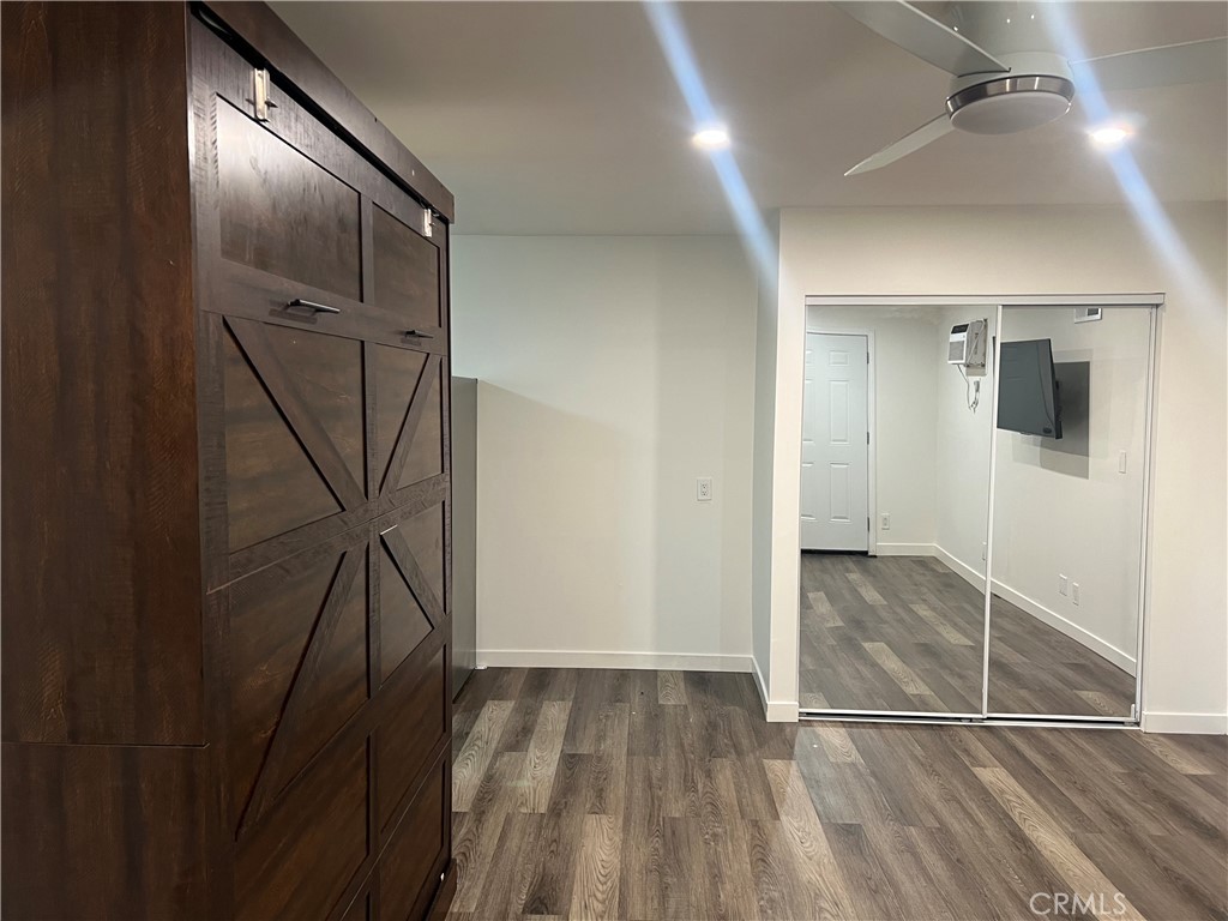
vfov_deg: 53.1
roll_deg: -0.4
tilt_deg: -4.3
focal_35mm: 26
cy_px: 460
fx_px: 922
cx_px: 614
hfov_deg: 67.3
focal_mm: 5.7
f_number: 1.5
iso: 125
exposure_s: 1/41
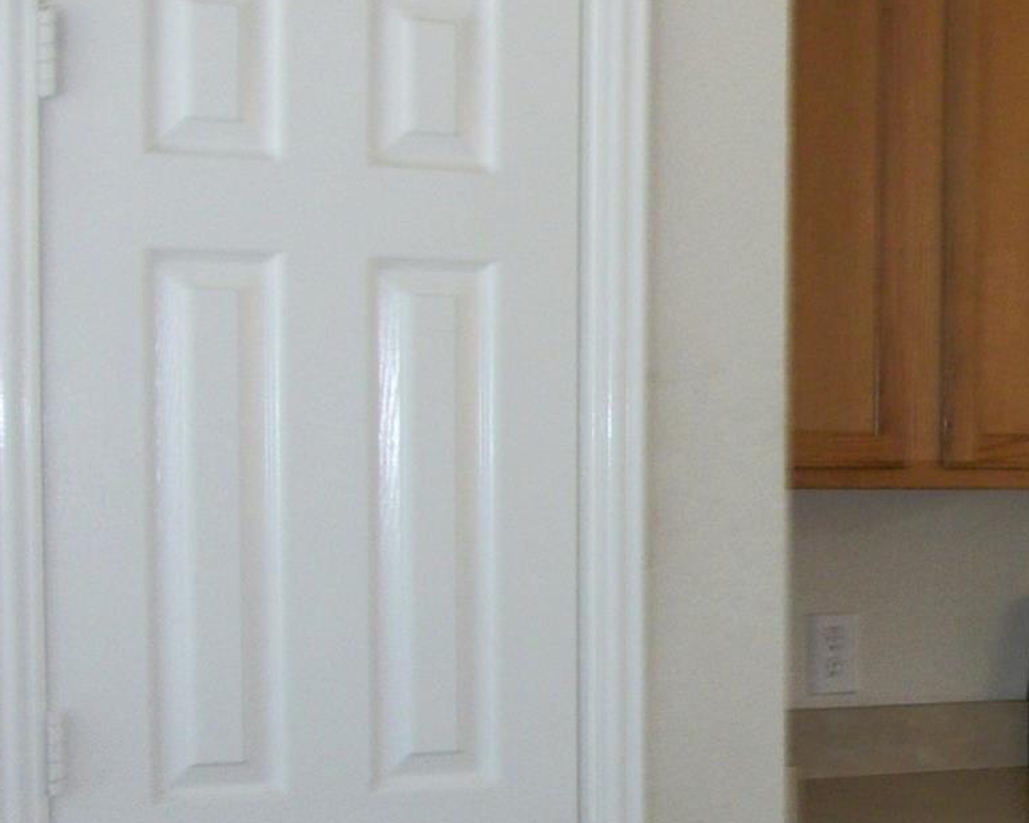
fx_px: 2528
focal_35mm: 83
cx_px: 1052
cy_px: 762
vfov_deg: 18.2
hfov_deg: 22.1
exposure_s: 1/30
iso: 160
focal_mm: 5.7
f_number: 2.9
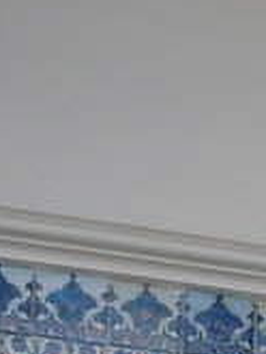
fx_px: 2599
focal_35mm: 254
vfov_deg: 7.3
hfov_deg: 5.6
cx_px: 697
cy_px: 837
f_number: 5
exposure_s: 1/40
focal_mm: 7.4
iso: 200
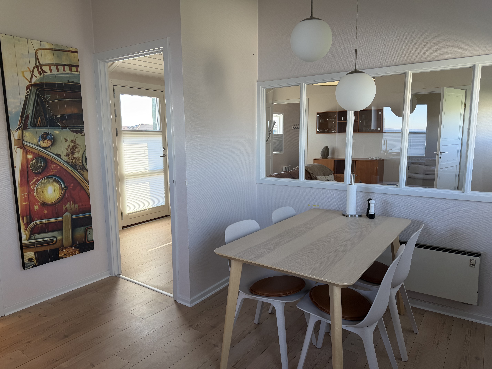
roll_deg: +0.5
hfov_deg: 71.6
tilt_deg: -9.3
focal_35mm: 24
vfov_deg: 56.8
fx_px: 341
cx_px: 246
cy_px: 184
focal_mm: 6.76
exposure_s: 1/176
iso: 80
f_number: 1.78
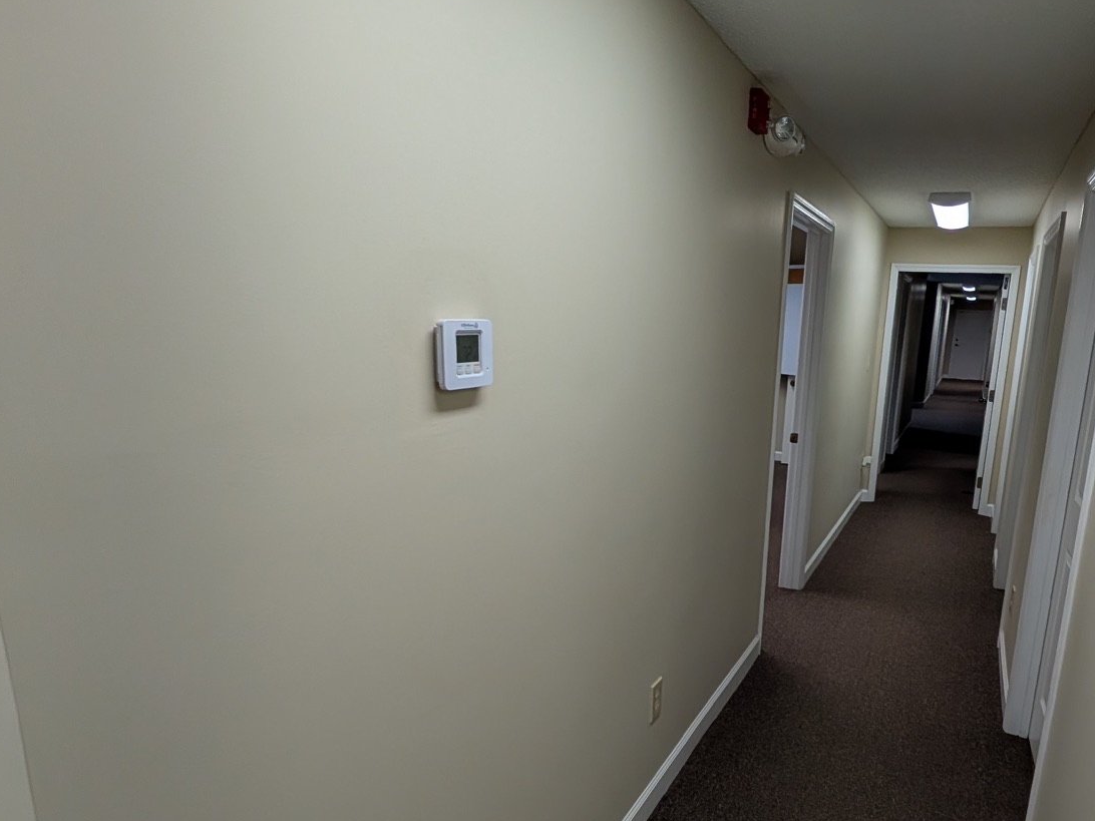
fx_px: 696
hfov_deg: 75.2
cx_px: 679
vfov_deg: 60.5
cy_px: 494
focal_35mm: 22
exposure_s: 1/348
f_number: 1.7
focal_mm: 2.02
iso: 61
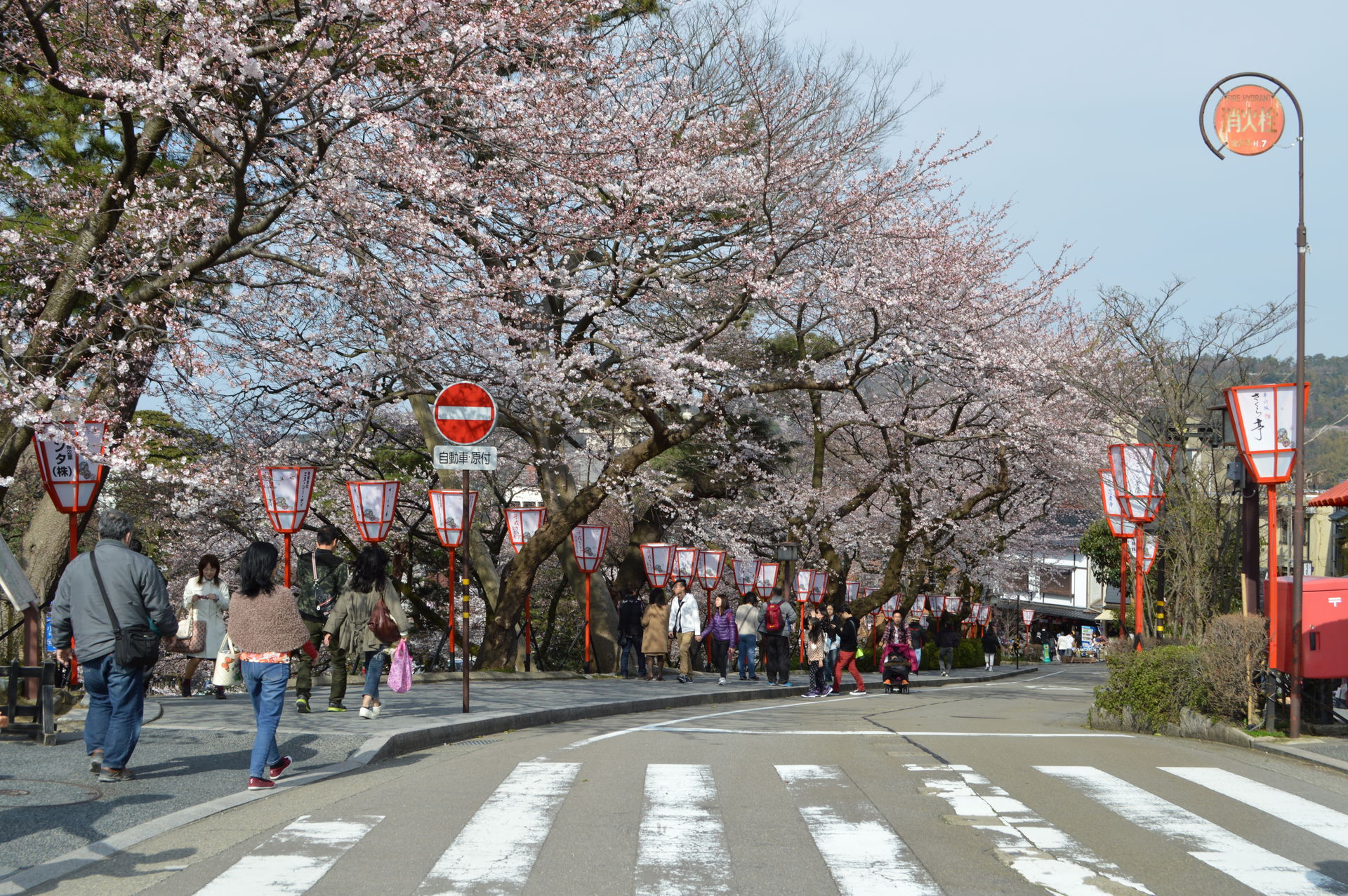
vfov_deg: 34.2
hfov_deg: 49.6
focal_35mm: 39
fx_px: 1459
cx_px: 674
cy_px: 448
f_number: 7.1
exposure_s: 1/200
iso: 100
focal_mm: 26
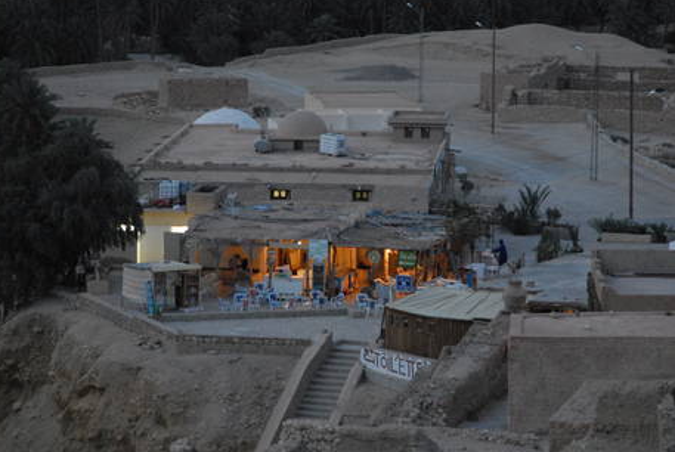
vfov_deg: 7.4
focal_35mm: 185
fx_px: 3473
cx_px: 329
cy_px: 224
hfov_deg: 11.1
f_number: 5.6
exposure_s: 1/8
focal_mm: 120
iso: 1600
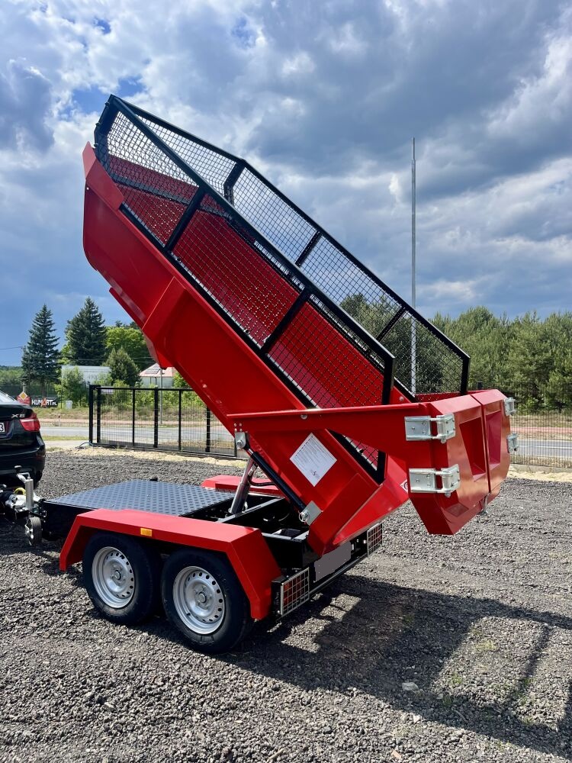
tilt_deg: -1.5
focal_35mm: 26
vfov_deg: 67.3
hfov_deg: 53.1
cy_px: 382
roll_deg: -0.3
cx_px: 286
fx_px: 573
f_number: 1.6
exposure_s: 1/3311
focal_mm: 5.1
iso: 50
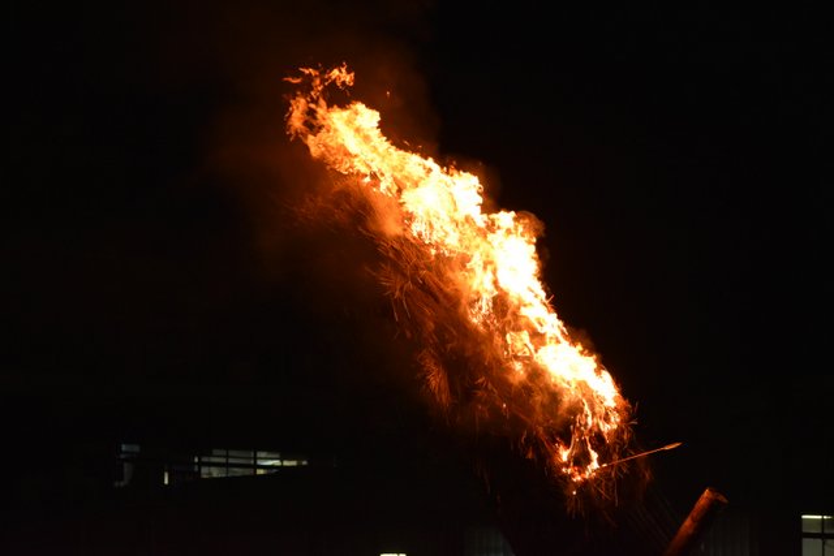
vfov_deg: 6.5
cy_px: 278
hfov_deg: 9.8
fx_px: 4866
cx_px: 417
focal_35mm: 210
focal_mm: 140
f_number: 4.8
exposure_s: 1/125
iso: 1250
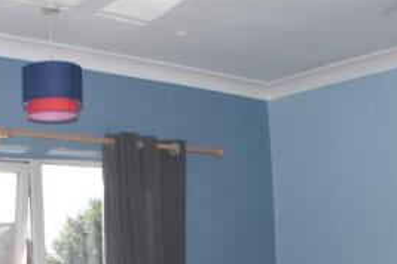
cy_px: 296
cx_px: 139
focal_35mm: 81
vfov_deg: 16.3
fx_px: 893
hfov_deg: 25.0
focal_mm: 22
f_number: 6.3
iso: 100
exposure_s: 1/160
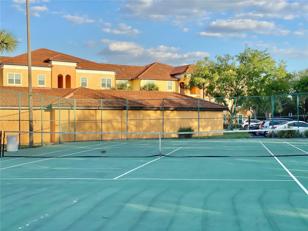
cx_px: 154
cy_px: 116
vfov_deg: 28.0
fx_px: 463
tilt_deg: +0.8
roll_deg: +0.0
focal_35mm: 52
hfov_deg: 36.8
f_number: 2
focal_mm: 6
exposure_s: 1/799
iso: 20
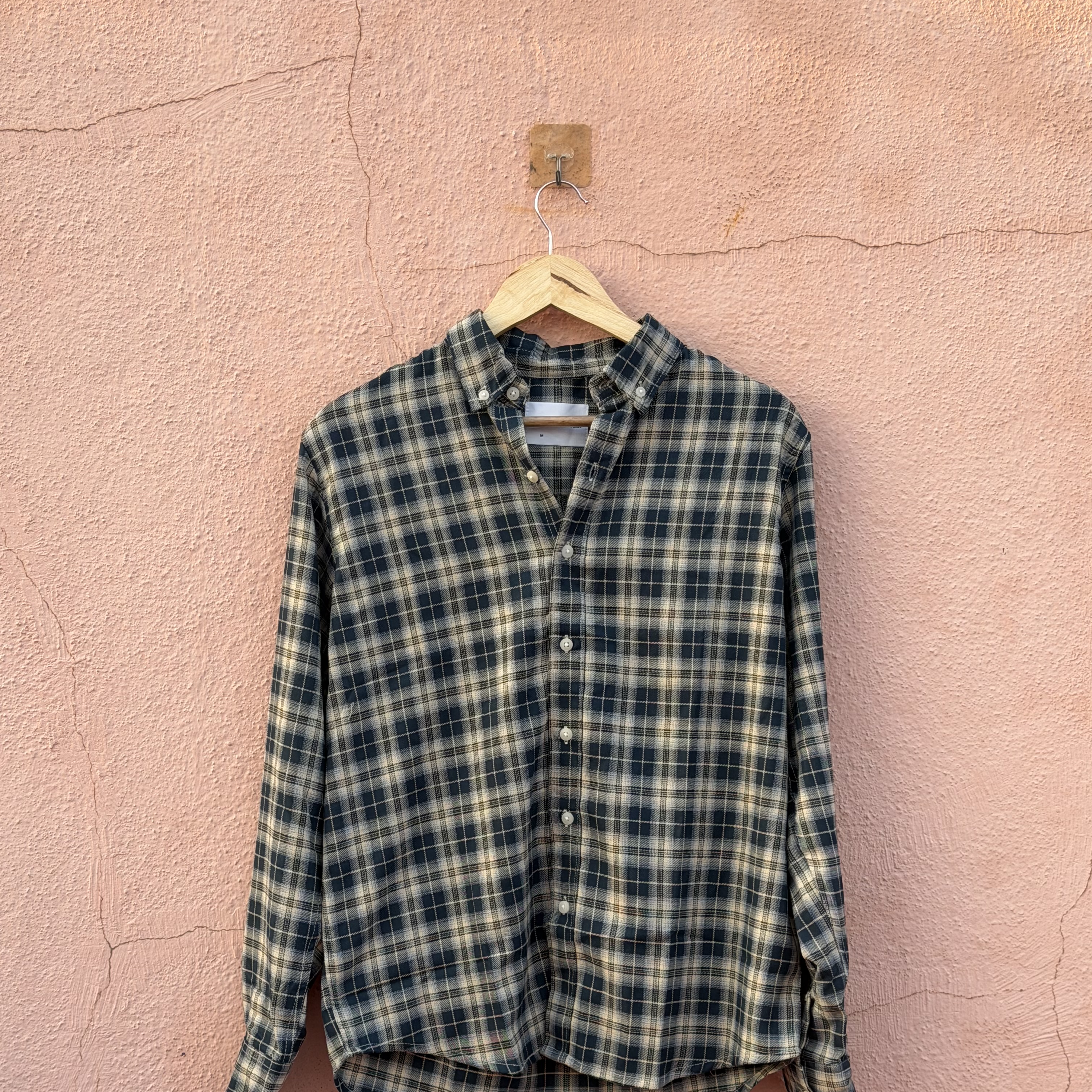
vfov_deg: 29.9
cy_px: 690
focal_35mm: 57
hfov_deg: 30.0
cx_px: 549
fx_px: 2034
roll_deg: +0.5
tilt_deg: -3.4
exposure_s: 1/204
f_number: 1.78
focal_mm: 6.76
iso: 64
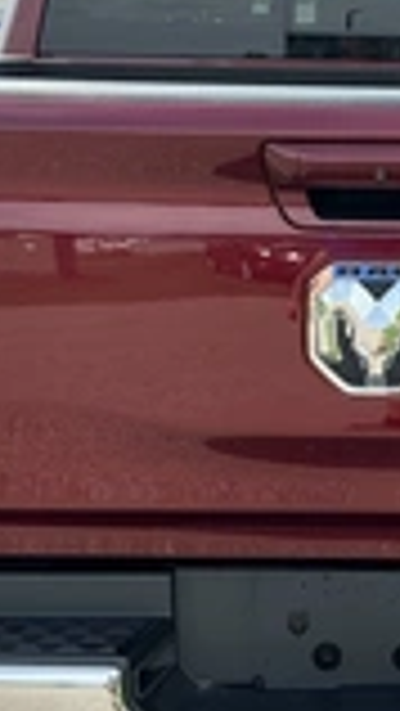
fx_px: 1450
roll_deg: +0.2
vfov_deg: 27.5
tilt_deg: -12.4
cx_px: 378
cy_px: 356
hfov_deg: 15.5
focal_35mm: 77
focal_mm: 3
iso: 25
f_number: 1.8
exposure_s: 1/749
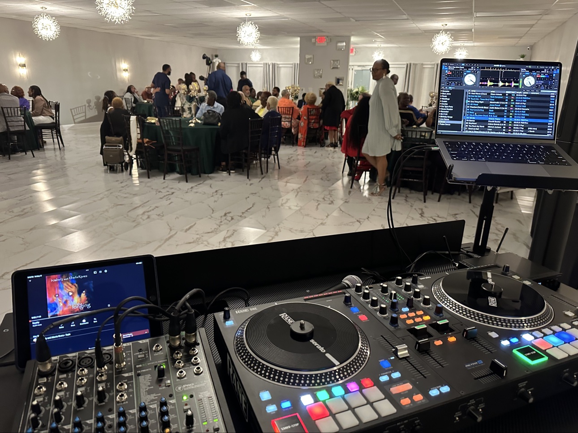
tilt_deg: -17.7
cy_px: 216
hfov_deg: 71.6
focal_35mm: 24
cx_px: 289
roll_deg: -1.5
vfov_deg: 56.8
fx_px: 401
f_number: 1.78
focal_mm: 6.86
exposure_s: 1/40
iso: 640
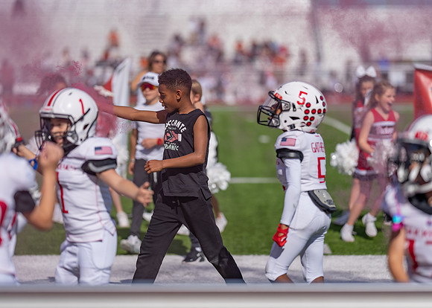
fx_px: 1735
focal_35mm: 141
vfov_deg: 10.2
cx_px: 216
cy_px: 154
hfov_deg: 14.2
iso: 100
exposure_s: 1/12800
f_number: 1.8
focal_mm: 135
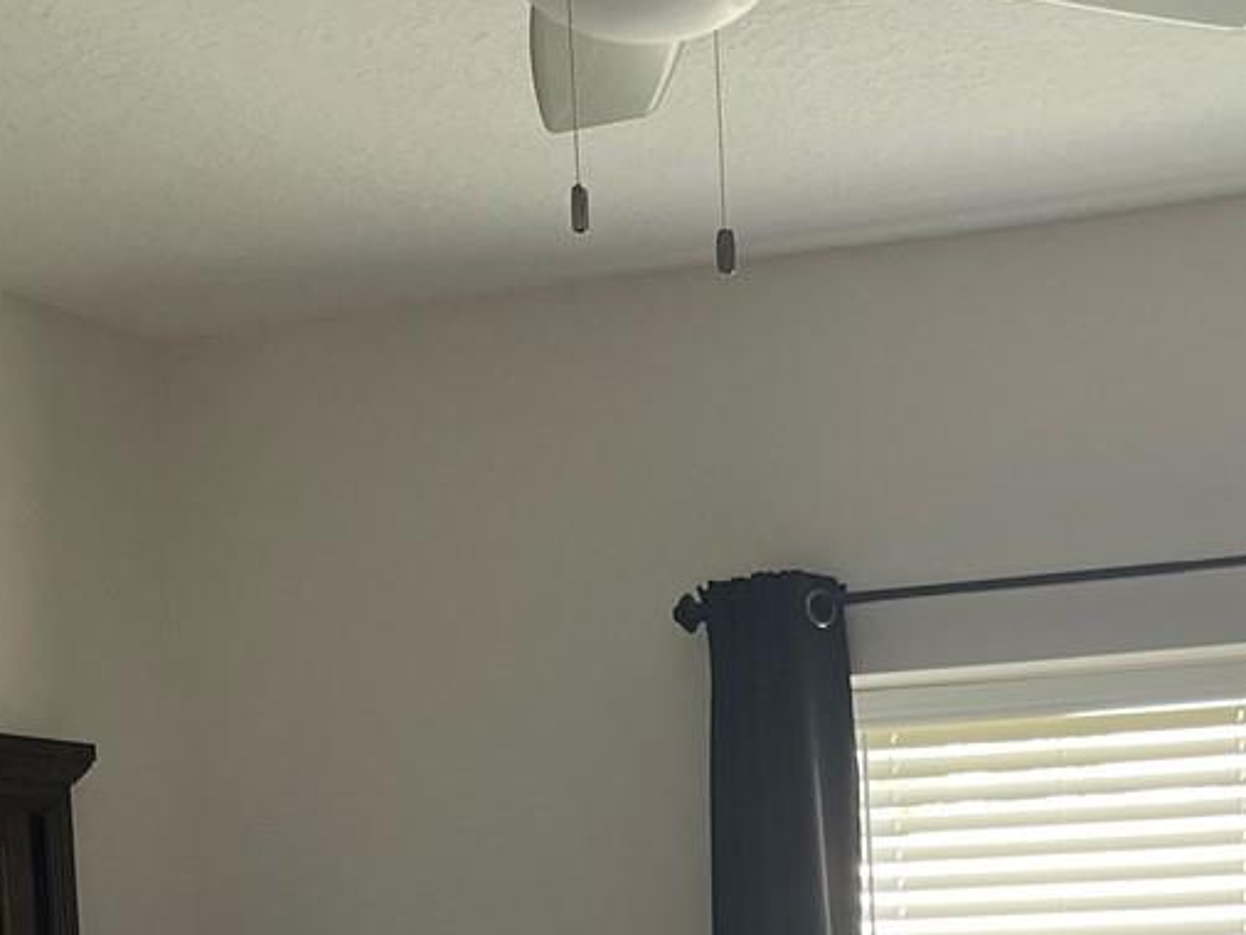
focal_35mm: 79
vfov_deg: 17.4
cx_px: 987
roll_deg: +2.2
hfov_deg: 24.3
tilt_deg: -6.0
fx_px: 2845
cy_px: 1270
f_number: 1.6
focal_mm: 5.1
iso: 125
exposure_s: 1/120
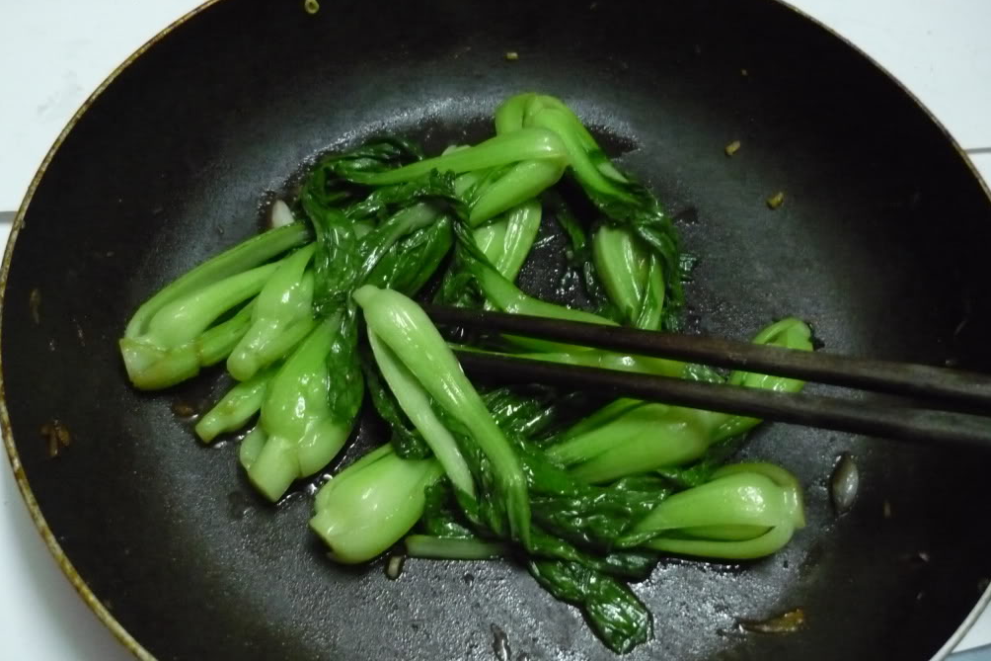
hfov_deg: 54.4
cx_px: 488
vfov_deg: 37.8
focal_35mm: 35
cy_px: 329
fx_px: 963
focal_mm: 5.5
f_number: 2.8
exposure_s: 1/20
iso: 800
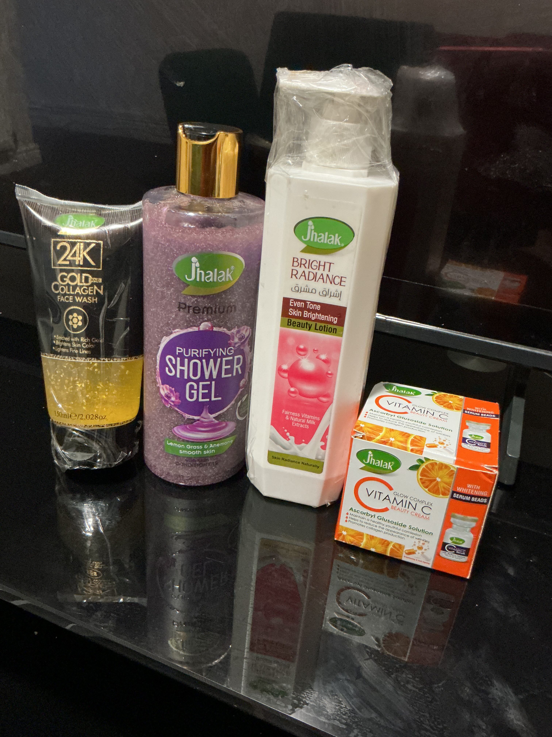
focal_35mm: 29
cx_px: 276
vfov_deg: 61.7
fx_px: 617
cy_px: 368
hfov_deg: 48.2
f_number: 1.8
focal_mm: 3
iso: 400
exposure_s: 1/30
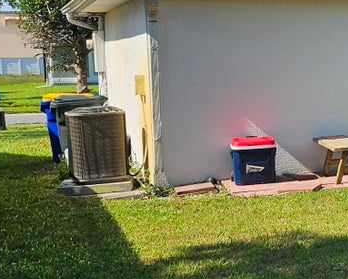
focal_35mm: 88
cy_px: 120
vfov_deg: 17.5
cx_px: 610
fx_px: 907
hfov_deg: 17.8
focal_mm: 5.4
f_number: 1.8
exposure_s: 1/1659
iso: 25
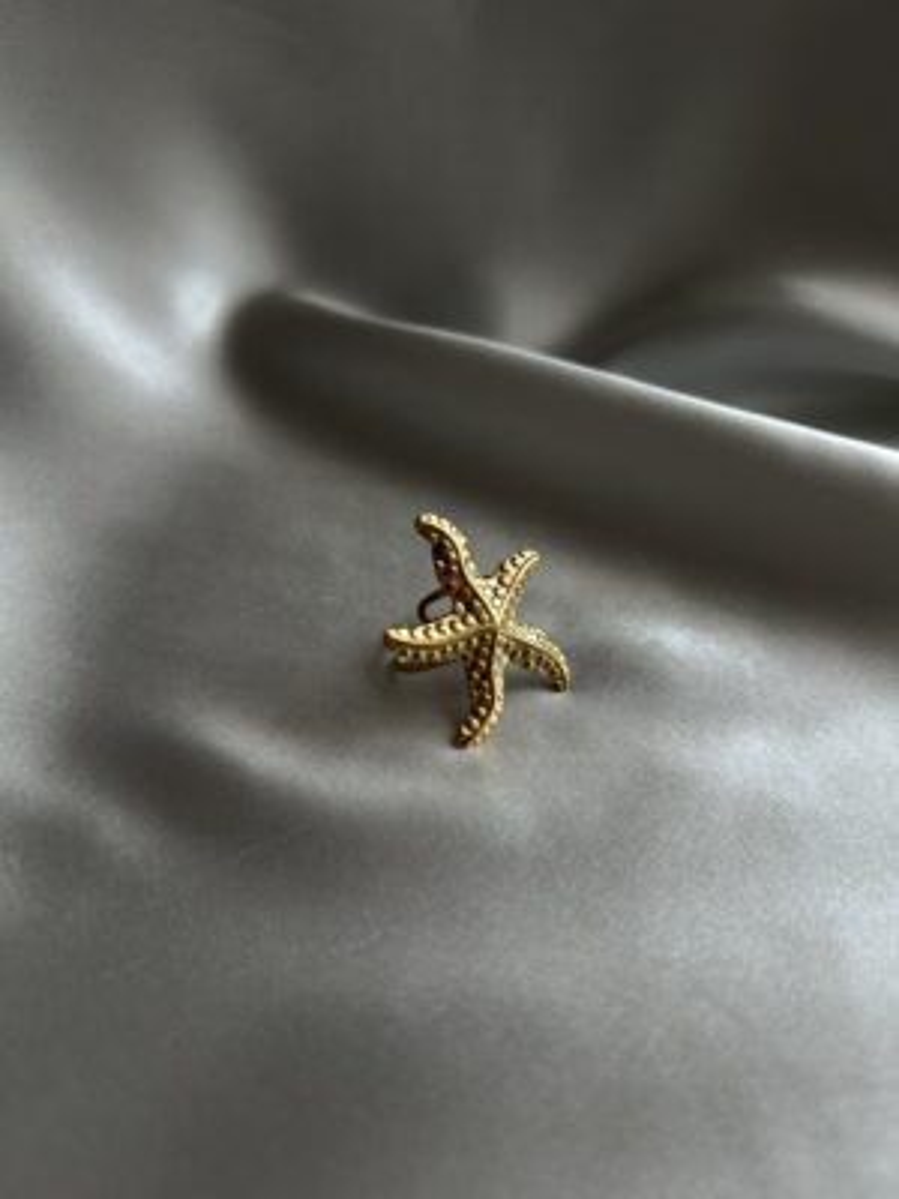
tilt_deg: -43.0
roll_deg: -5.6
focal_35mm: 26
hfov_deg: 53.1
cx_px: 450
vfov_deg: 67.3
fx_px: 900
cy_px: 600
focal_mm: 5.7
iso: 50
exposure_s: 1/480
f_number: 1.5
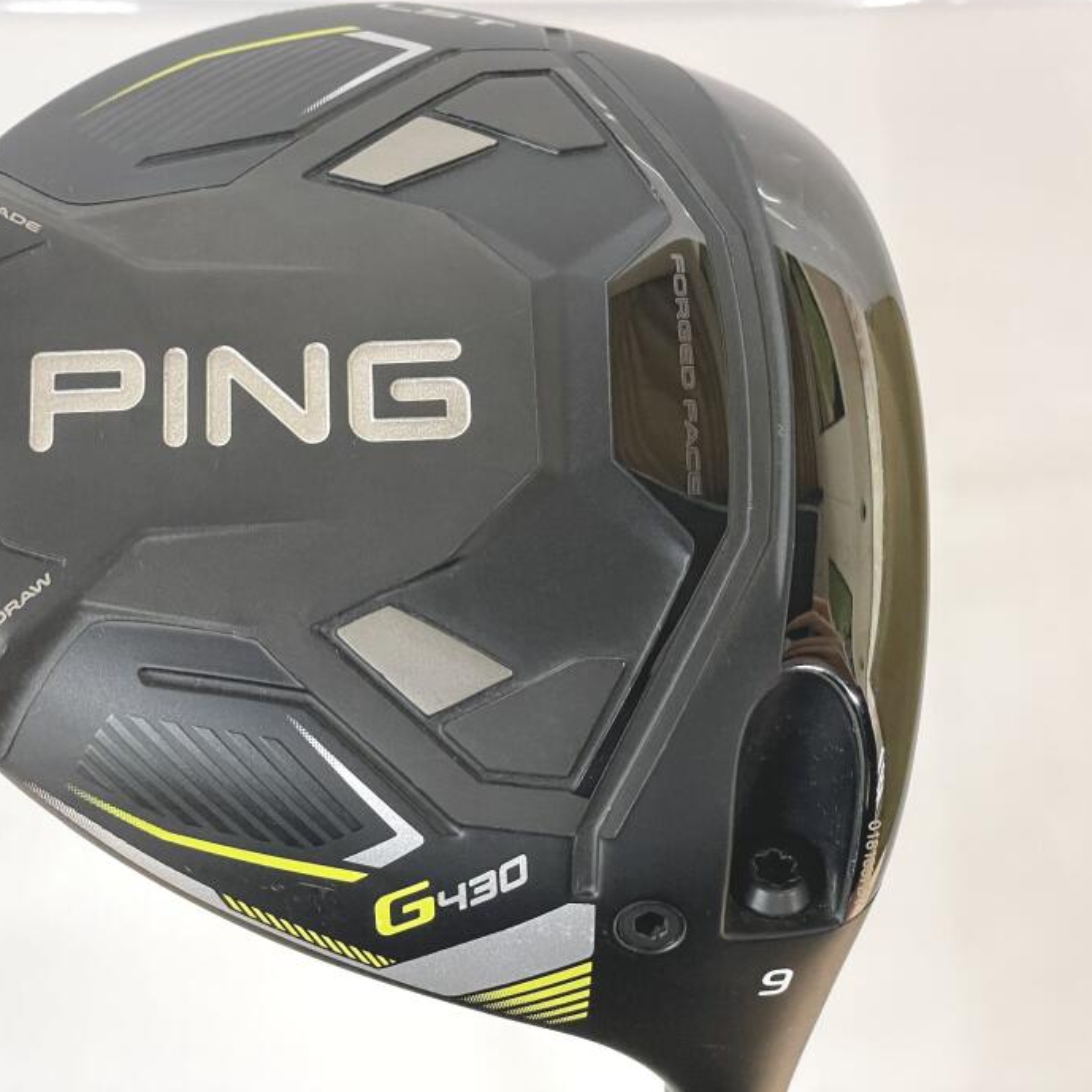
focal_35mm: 64
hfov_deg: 26.8
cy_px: 523
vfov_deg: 26.9
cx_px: 423
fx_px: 2284
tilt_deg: -63.8
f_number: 2
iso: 200
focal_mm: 6
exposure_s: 1/60
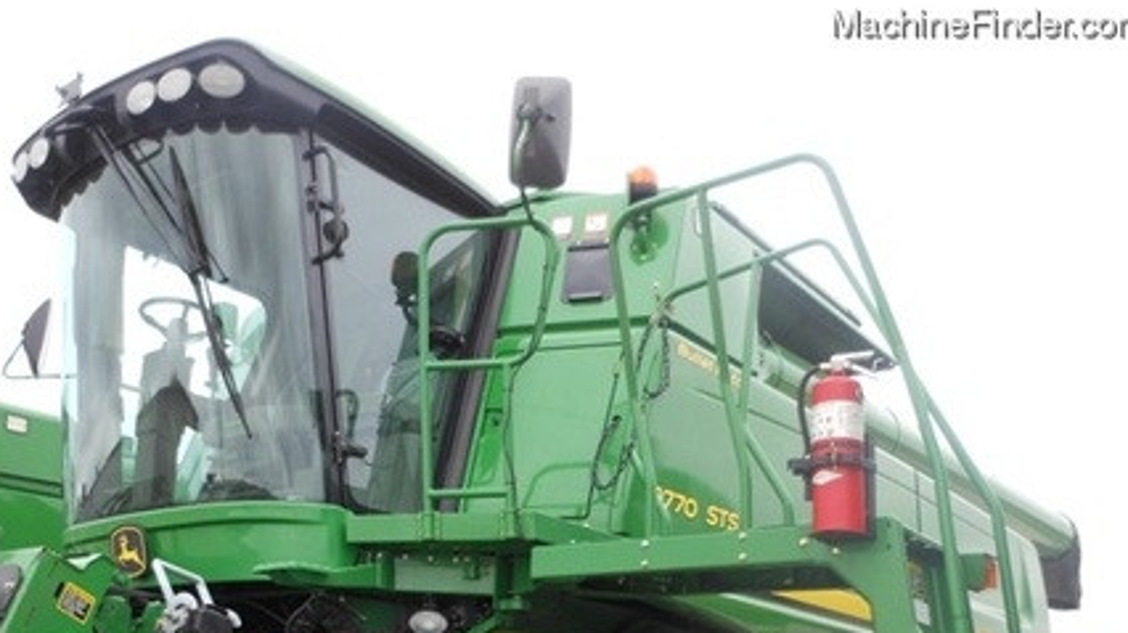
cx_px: 426
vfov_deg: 29.5
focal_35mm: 39
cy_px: 527
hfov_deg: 51.1
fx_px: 1166
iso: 80
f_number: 3.7
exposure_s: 1/50
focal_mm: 5
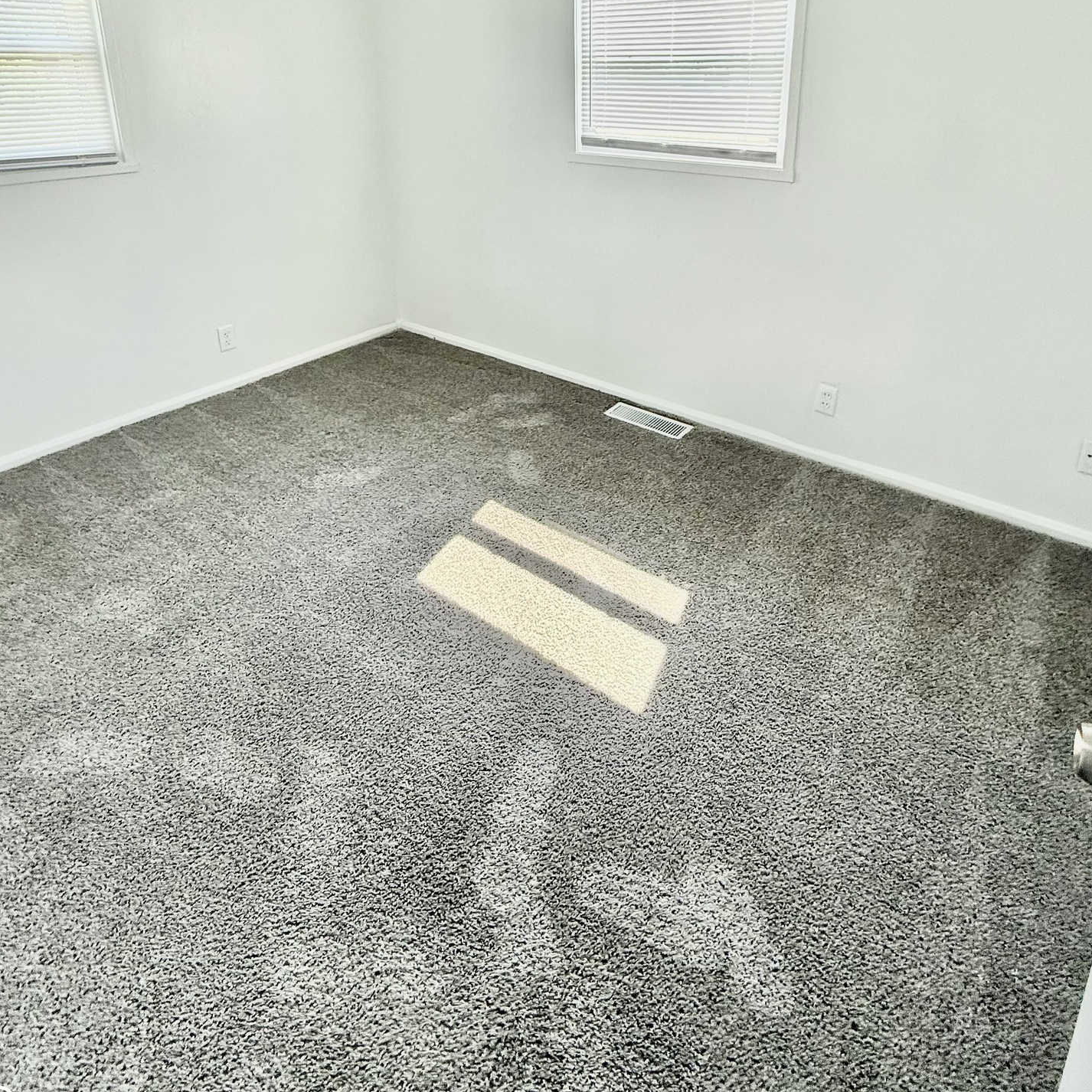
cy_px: 272
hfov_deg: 74.8
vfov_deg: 69.8
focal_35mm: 20
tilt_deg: -14.8
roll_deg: -0.3
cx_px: 575
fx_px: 714
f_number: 2.2
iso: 64
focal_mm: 2.22
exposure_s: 1/116
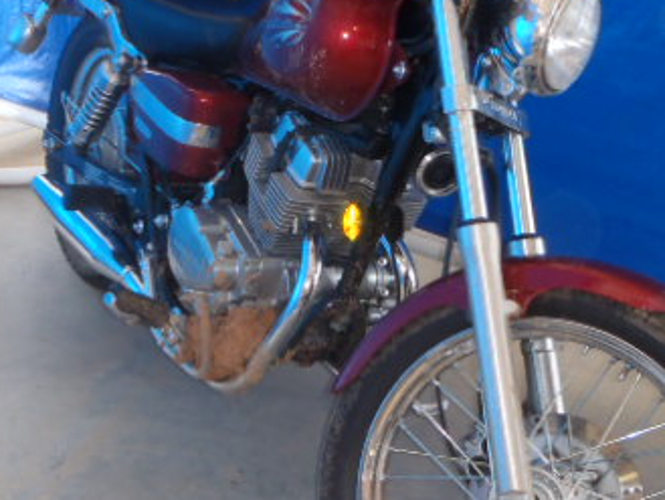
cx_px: 247
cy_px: 245
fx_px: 1345
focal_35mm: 70
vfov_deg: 21.0
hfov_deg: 27.7
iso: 160
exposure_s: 1/40
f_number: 4.1
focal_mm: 6.53
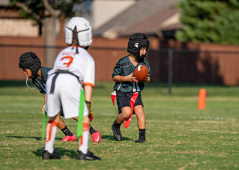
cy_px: 79
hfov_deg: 7.4
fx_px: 1858
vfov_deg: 5.3
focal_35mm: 274
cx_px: 137
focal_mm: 200
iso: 200
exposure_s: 1/4000
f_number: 2.8
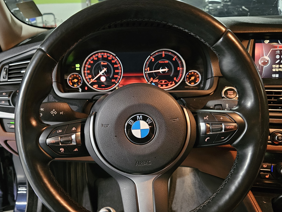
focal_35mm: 32
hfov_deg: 56.6
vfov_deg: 44.0
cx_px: 119
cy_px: 121
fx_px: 261
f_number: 1.8
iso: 1250
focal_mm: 5.4
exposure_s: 1/24
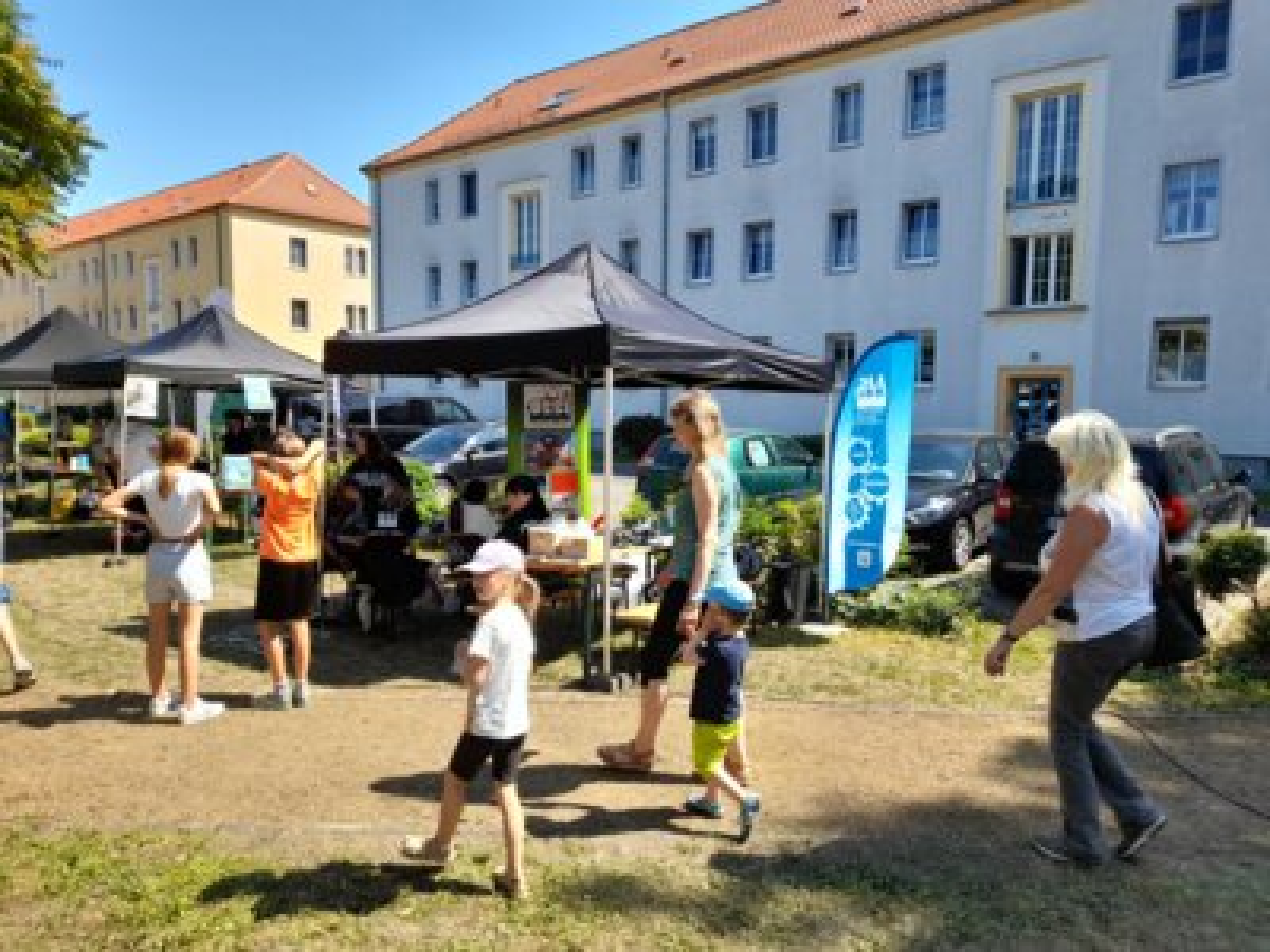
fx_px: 917
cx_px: 635
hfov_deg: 69.4
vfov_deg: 54.9
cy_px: 476
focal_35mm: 25
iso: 20
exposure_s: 1/267
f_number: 2
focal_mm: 4.6
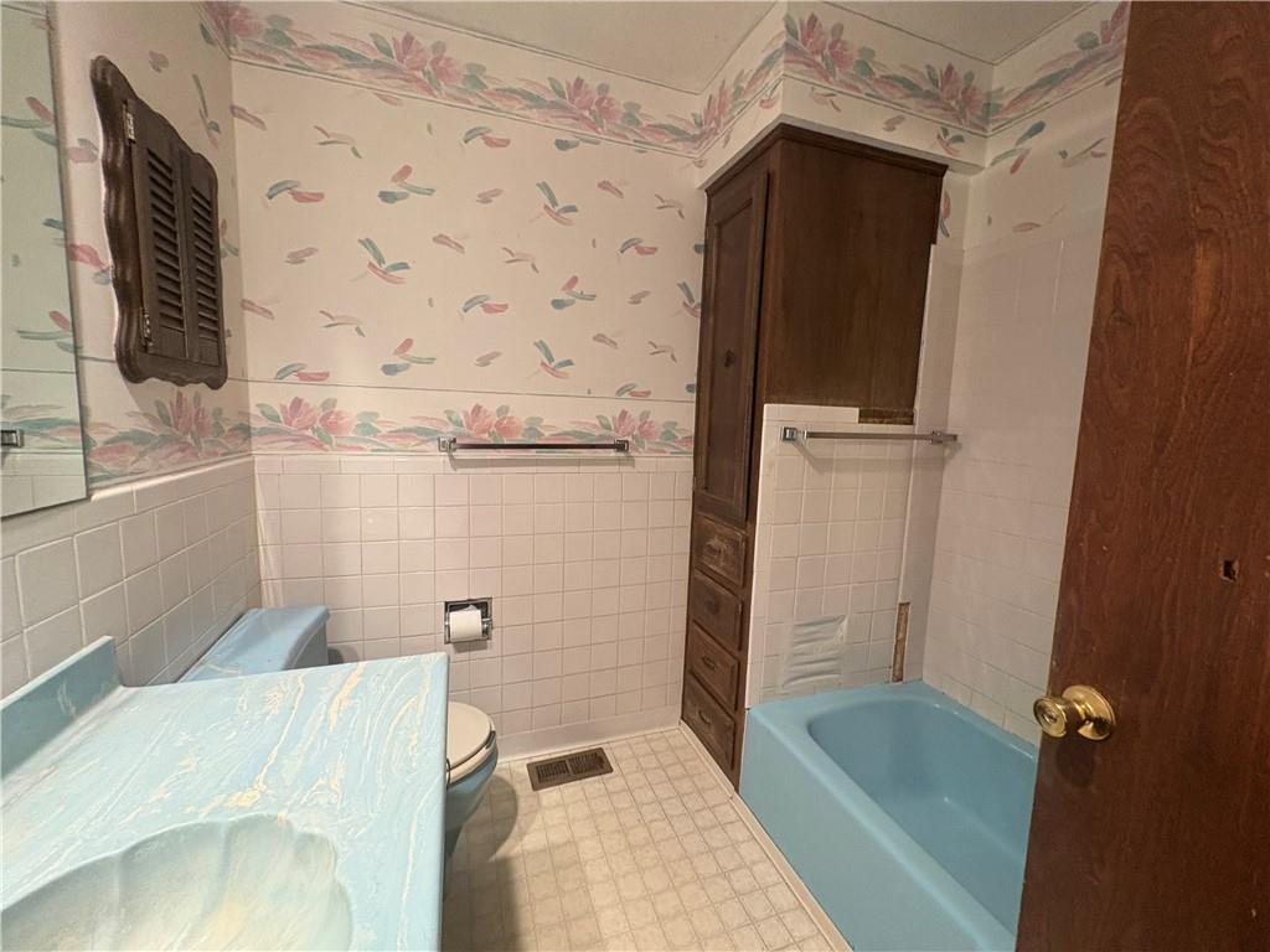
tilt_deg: -5.4
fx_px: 514
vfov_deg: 85.7
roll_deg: -2.6
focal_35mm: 14
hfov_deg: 102.1
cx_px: 635
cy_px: 476
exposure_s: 1/60
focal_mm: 2.22
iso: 500
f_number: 2.2
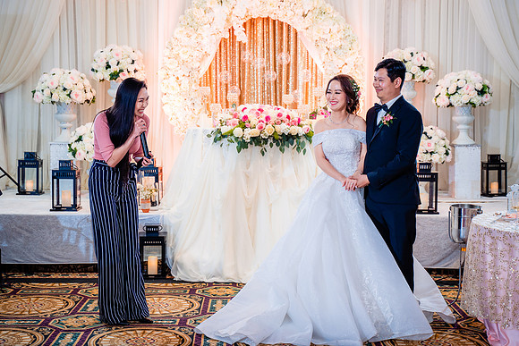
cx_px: 260
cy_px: 170
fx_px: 836
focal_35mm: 58
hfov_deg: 34.5
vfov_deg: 23.4
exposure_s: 1/160
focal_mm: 55
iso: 800
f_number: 3.5
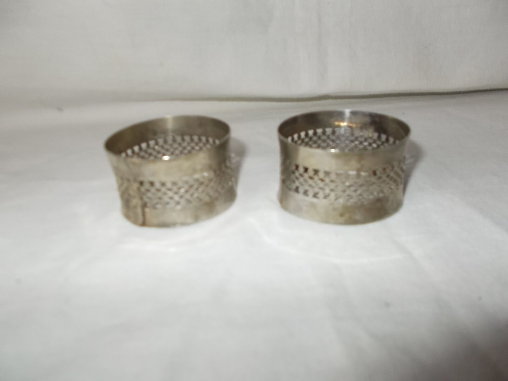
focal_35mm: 26
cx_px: 254
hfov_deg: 67.3
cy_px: 190
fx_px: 382
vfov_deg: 53.1
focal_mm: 4.6
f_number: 3.2
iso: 200
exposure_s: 1/25
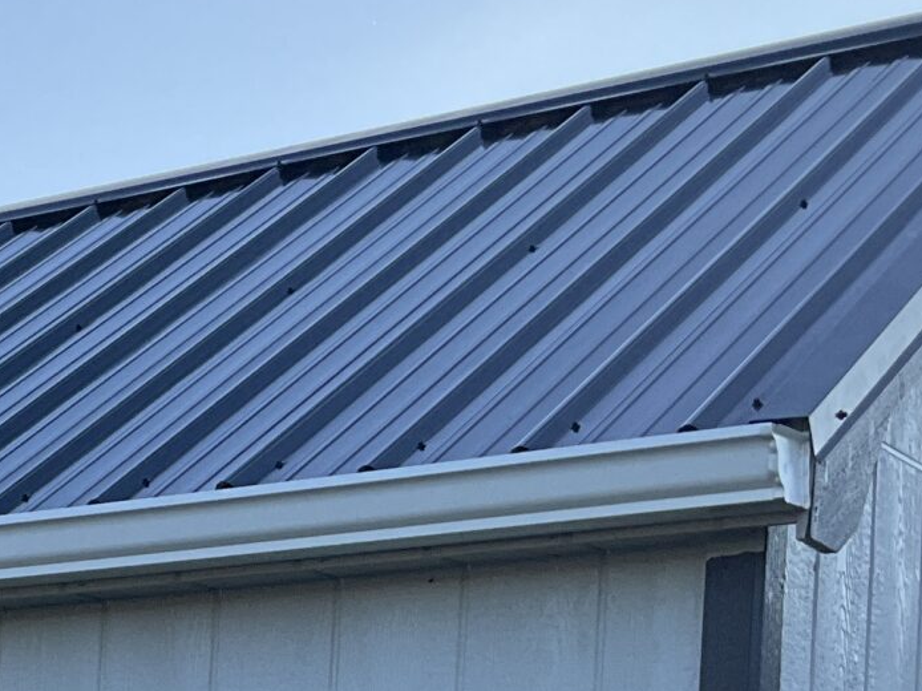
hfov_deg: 17.5
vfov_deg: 13.1
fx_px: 2849
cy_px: 1025
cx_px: -197
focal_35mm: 107
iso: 25
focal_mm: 3
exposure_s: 1/454
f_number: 1.8
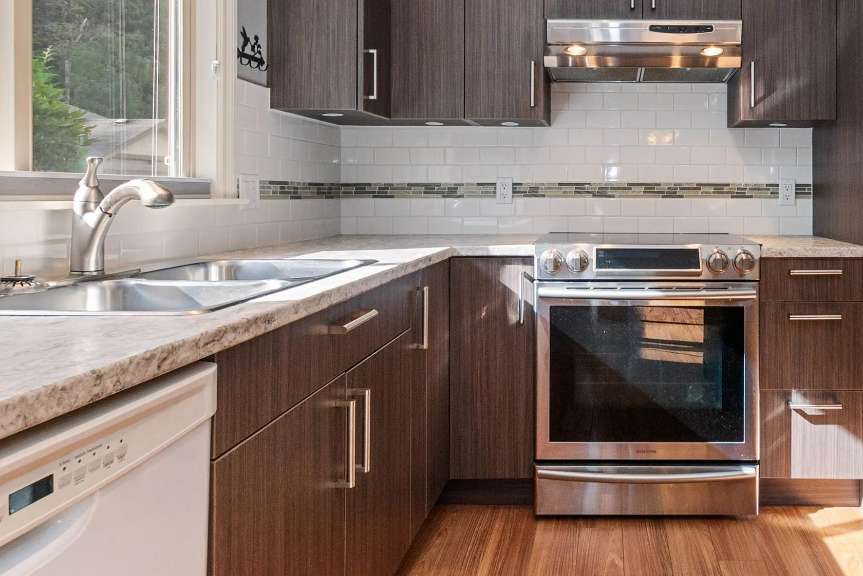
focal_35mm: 26
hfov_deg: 65.2
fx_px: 623
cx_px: 645
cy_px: 207
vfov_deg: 49.0
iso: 320
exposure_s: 1/80
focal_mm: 10
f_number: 10
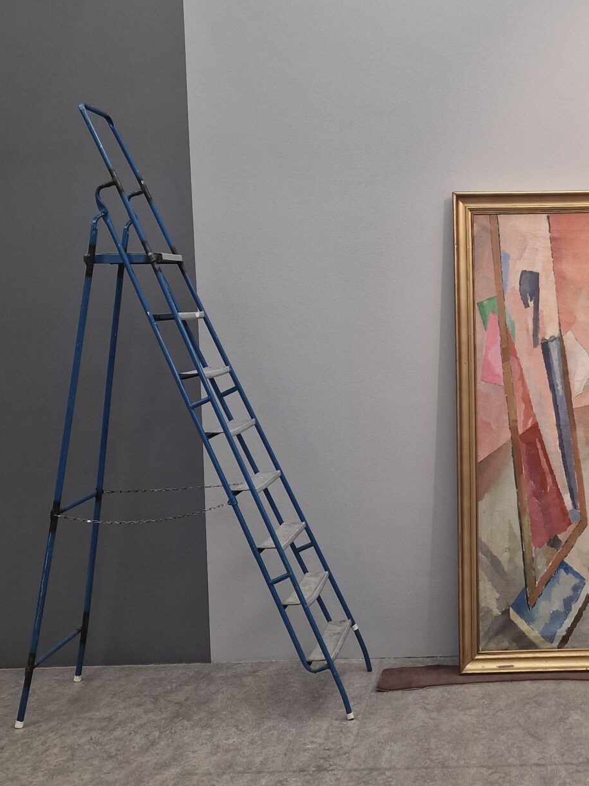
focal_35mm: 48
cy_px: 426
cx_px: 534
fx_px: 1089
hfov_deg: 29.0
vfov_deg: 39.6
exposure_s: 1/100
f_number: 1.8
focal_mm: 6.4
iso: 50
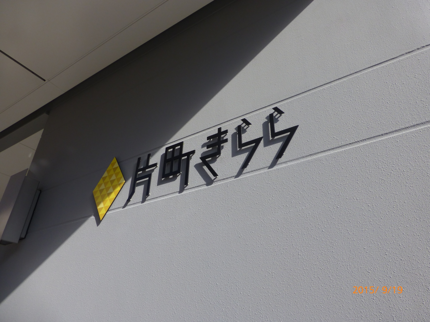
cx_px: 215
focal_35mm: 24
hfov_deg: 71.6
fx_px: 298
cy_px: 161
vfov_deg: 56.8
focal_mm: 4.3
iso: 100
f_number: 4
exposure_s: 1/400
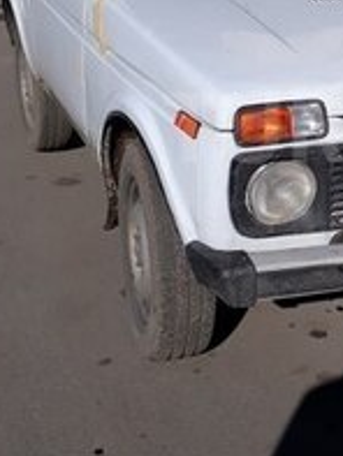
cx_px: 401
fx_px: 897
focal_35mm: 68
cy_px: 127
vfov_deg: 28.2
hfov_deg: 20.4
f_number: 1.9
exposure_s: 1/3257
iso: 40
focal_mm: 3.6
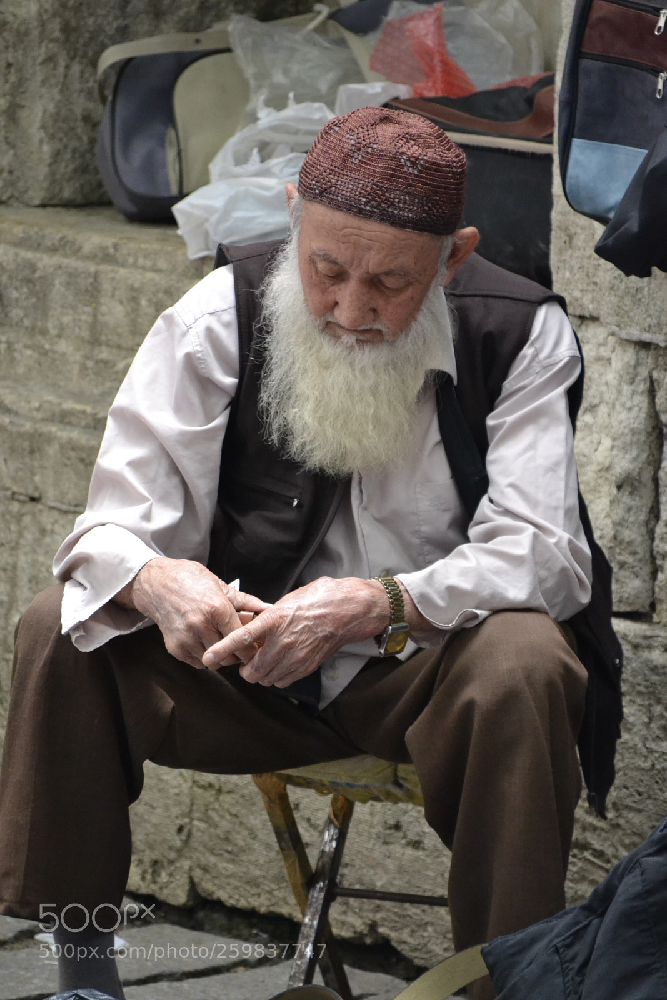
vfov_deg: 6.9
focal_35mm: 300
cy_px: 500
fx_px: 8335
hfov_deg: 4.6
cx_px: 334
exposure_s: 1/500
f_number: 6.3
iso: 2500
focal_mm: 200
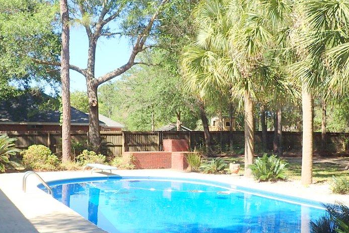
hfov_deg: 43.6
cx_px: 185
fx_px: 436
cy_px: 145
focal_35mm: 45
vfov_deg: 29.8
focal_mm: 4.5
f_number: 2.8
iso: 100
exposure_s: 1/500
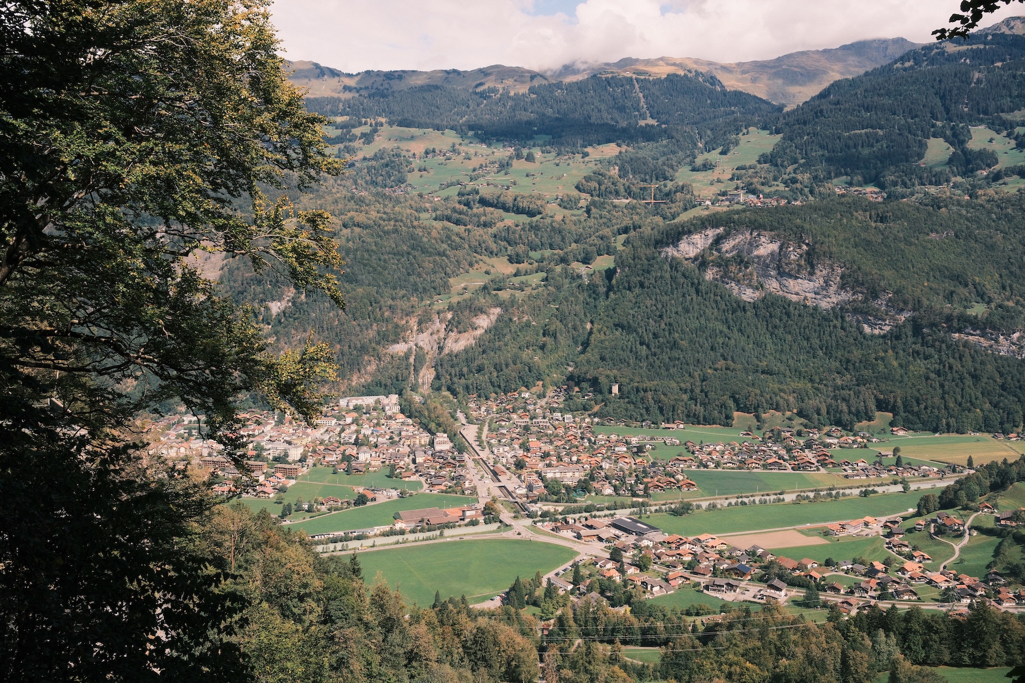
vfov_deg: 37.9
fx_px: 996
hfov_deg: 54.4
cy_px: 342
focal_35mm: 35
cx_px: 512
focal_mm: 23
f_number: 8
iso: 500
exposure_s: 1/800
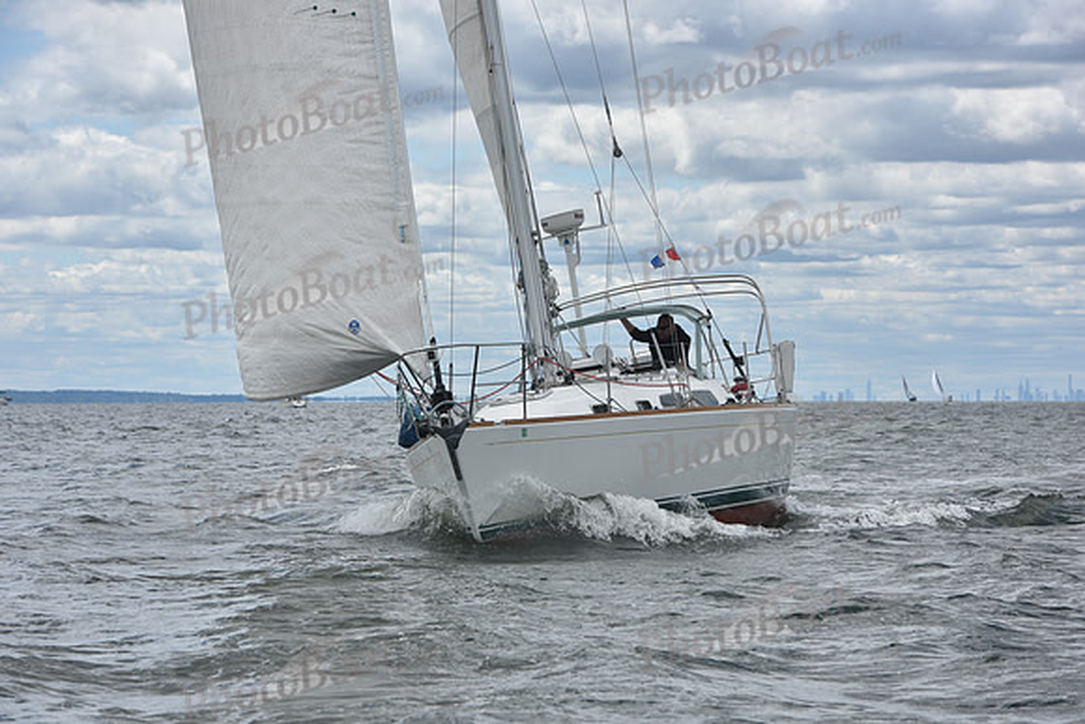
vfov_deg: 9.5
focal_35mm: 145
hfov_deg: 14.2
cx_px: 542
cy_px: 362
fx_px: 4371
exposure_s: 1/800
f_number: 10
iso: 250
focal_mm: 145
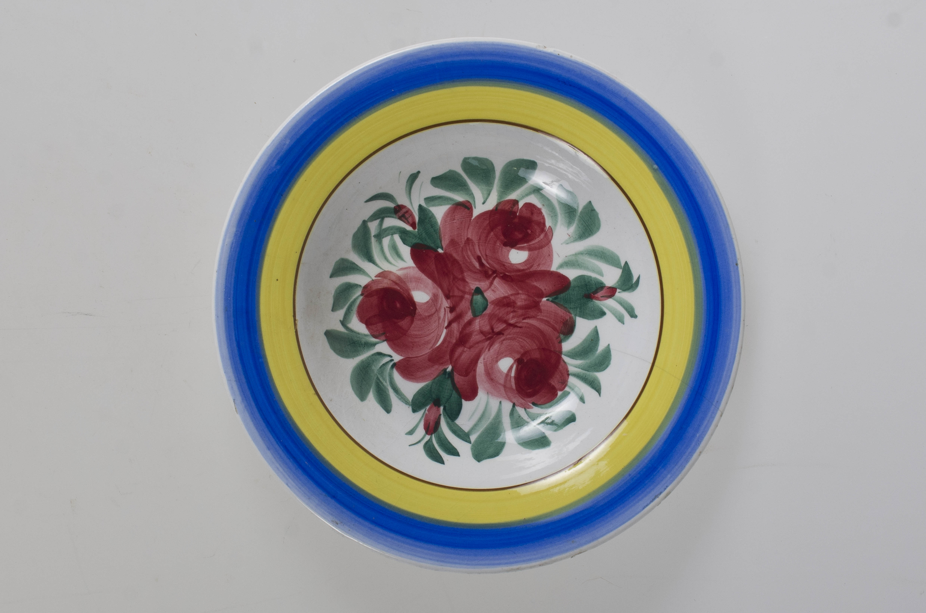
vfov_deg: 28.0
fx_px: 1232
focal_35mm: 48
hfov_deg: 41.2
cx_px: 463
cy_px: 306
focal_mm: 32
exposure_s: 1/160
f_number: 13
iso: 160
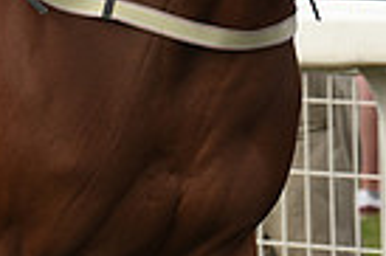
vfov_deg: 2.4
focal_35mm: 573
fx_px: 6136
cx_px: -8
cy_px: -252
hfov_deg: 3.6
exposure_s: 1/1600
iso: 800
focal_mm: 135
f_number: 5.6
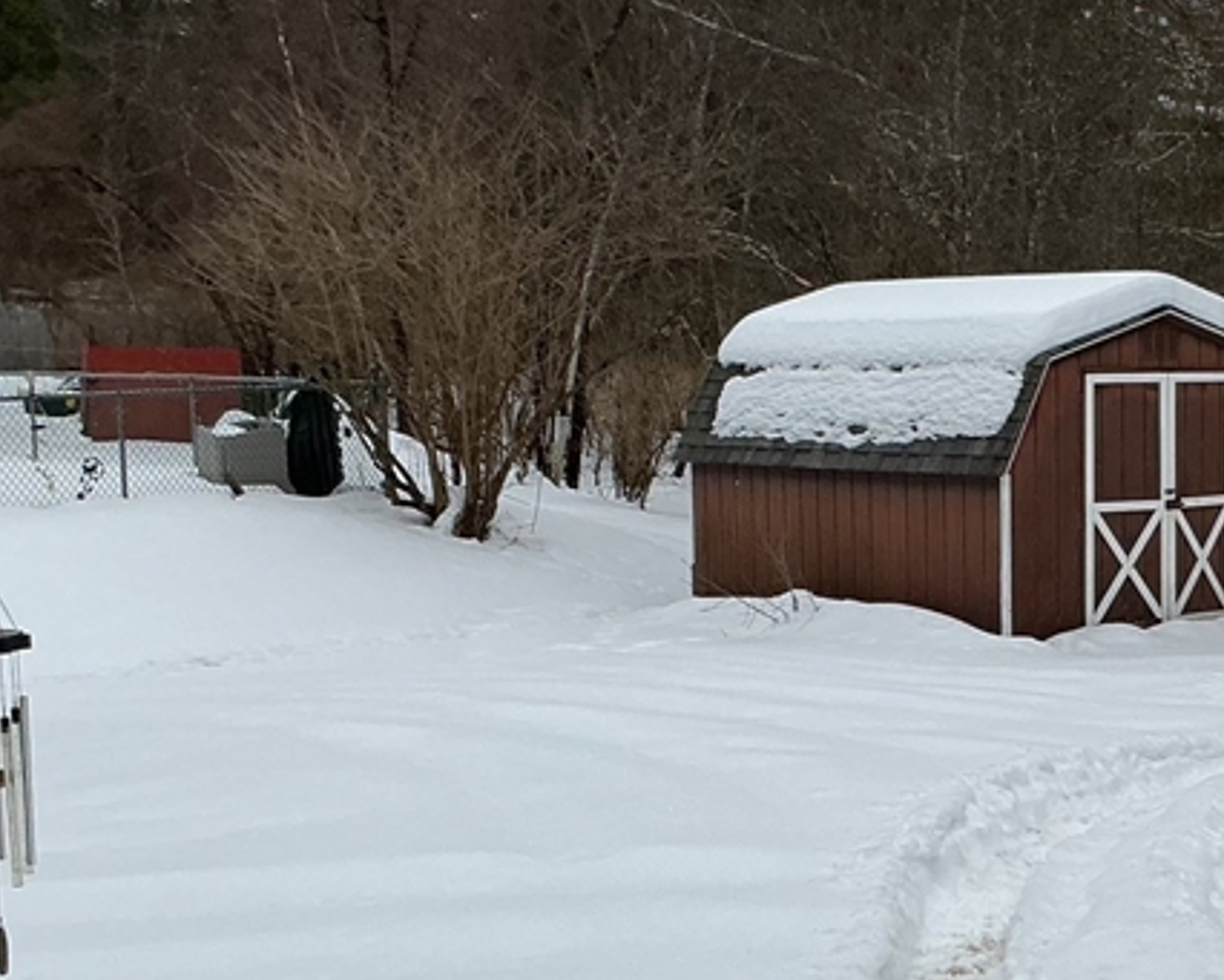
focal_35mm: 68
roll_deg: +0.8
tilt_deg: -5.1
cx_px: 1083
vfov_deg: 22.4
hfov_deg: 27.0
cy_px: 635
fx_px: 2464
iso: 25
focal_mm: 3
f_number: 1.8
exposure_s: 1/1342
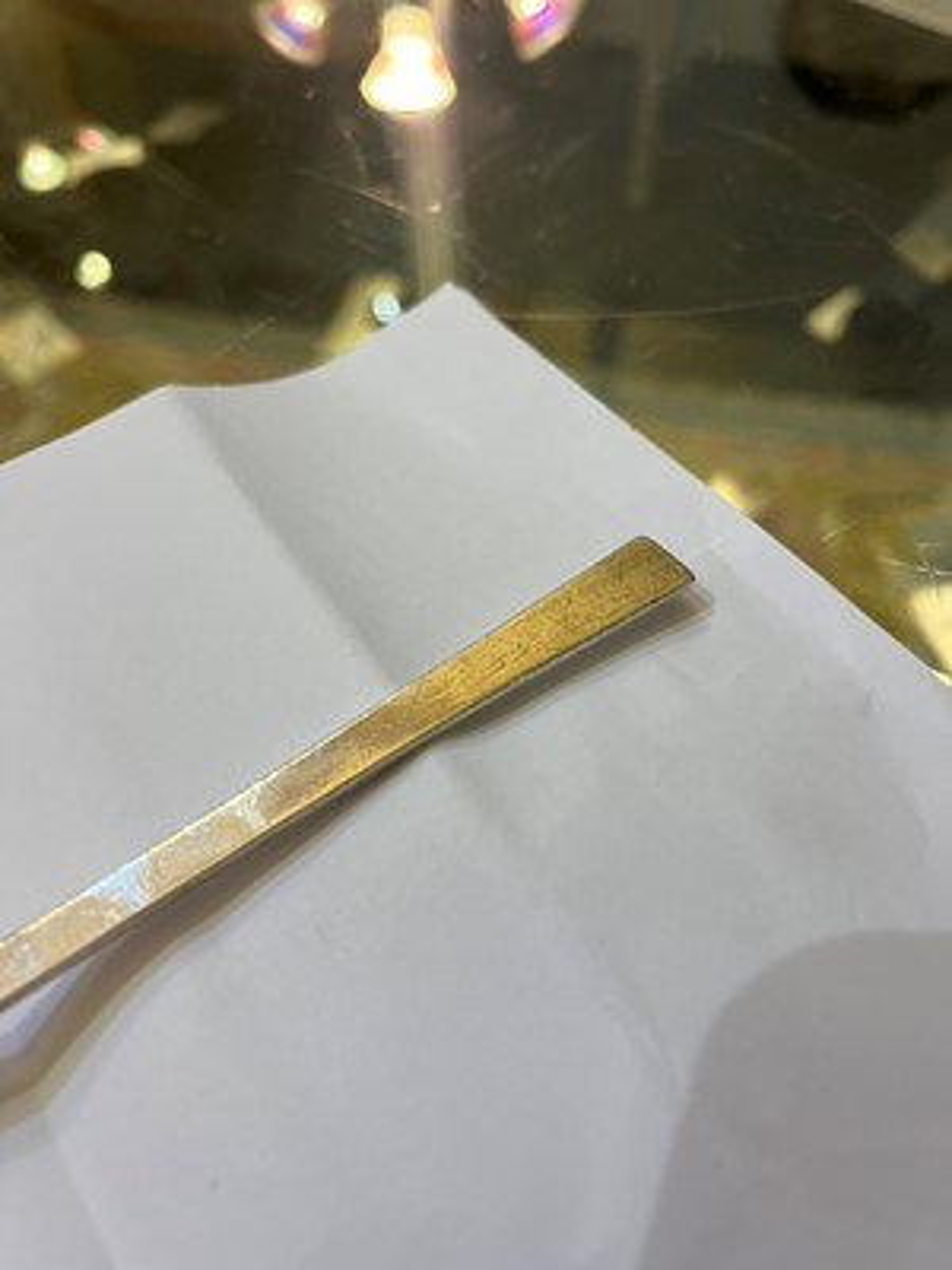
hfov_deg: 53.1
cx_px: 476
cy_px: 635
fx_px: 953
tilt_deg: -53.2
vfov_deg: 67.3
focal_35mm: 26
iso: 64
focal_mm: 5.1
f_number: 1.6
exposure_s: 1/100
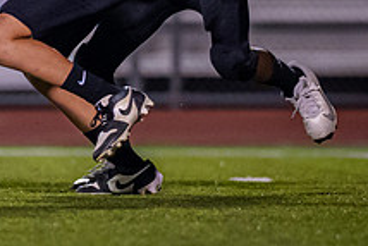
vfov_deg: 1.4
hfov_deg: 2.1
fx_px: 10024
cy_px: -88
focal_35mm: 980
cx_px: -11
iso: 1600
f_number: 1.8
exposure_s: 1/1000
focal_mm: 135
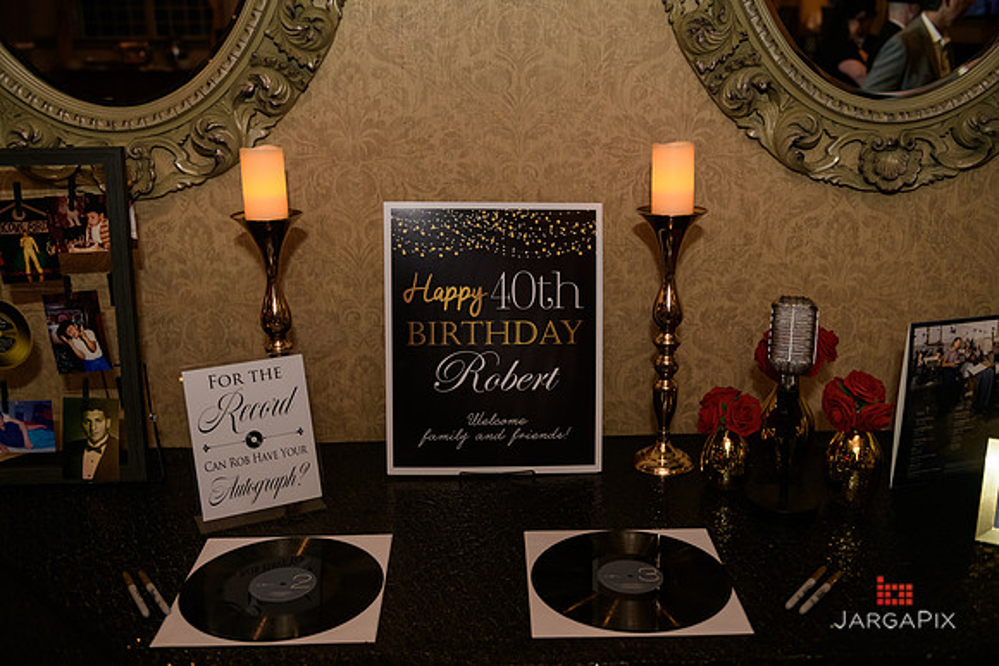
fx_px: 971
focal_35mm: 35
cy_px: 333
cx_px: 500
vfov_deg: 37.9
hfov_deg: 54.4
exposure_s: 1/125
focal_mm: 35
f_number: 3.2
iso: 1600
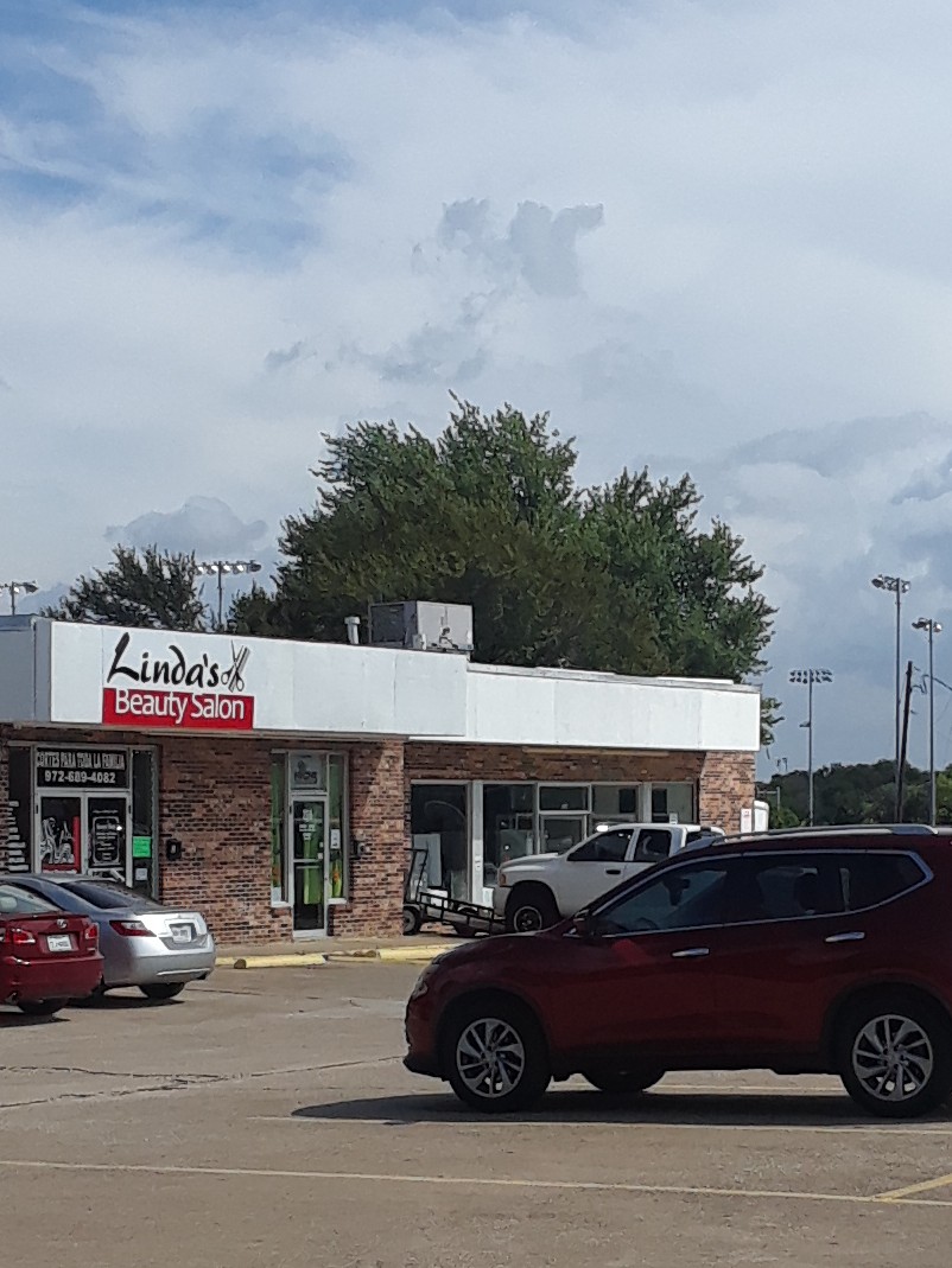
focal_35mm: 30
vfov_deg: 60.0
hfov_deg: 46.8
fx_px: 1100
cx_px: 476
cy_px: 634
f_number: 1.9
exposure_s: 1/2778
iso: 40
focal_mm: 2.47
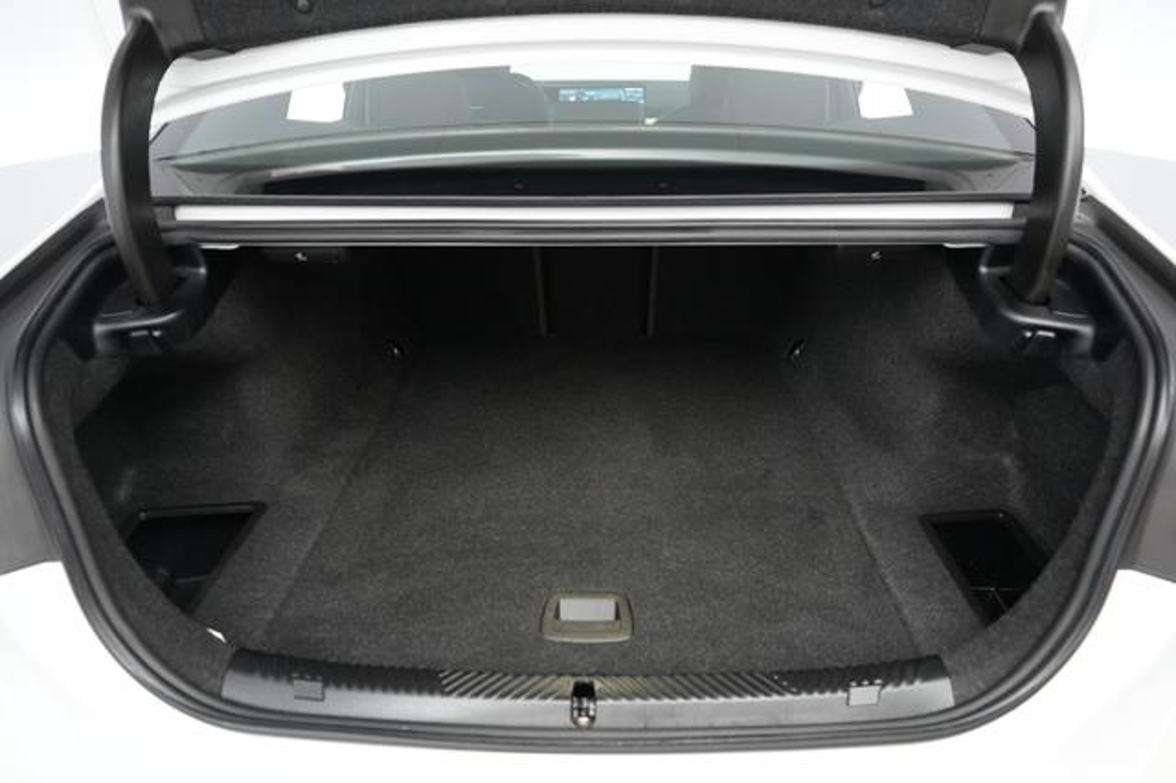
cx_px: 588
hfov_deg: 73.8
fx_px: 784
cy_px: 392
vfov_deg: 53.1
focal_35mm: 24
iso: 6400
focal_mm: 24
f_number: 2.8
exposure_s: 1/160
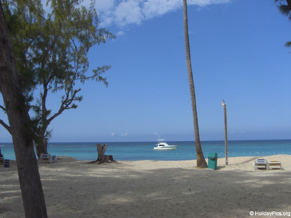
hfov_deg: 49.0
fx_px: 319
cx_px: 146
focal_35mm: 38
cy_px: 109
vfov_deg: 37.7
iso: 64
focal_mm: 6.2
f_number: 8
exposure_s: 1/160
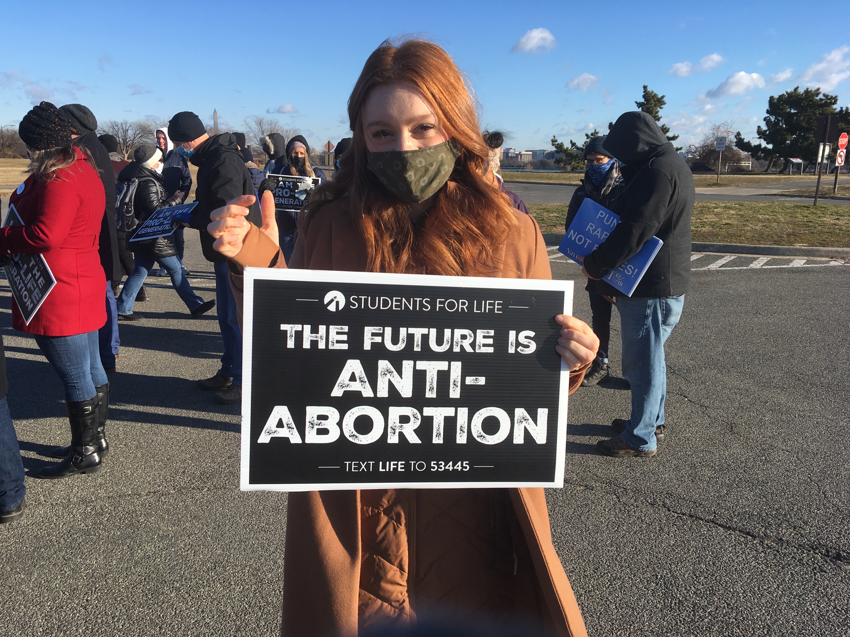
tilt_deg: -11.2
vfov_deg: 48.2
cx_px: 425
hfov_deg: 61.7
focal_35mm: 29
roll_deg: -2.4
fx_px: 712
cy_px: 318
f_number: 2.2
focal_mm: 4.15
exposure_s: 1/1131
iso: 25
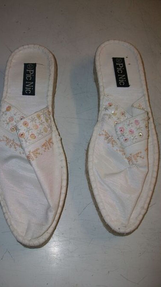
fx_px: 266
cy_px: 144
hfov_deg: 33.7
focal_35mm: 35
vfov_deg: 56.6
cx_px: 76
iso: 80
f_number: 2.9
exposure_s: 1/40
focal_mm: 5.7
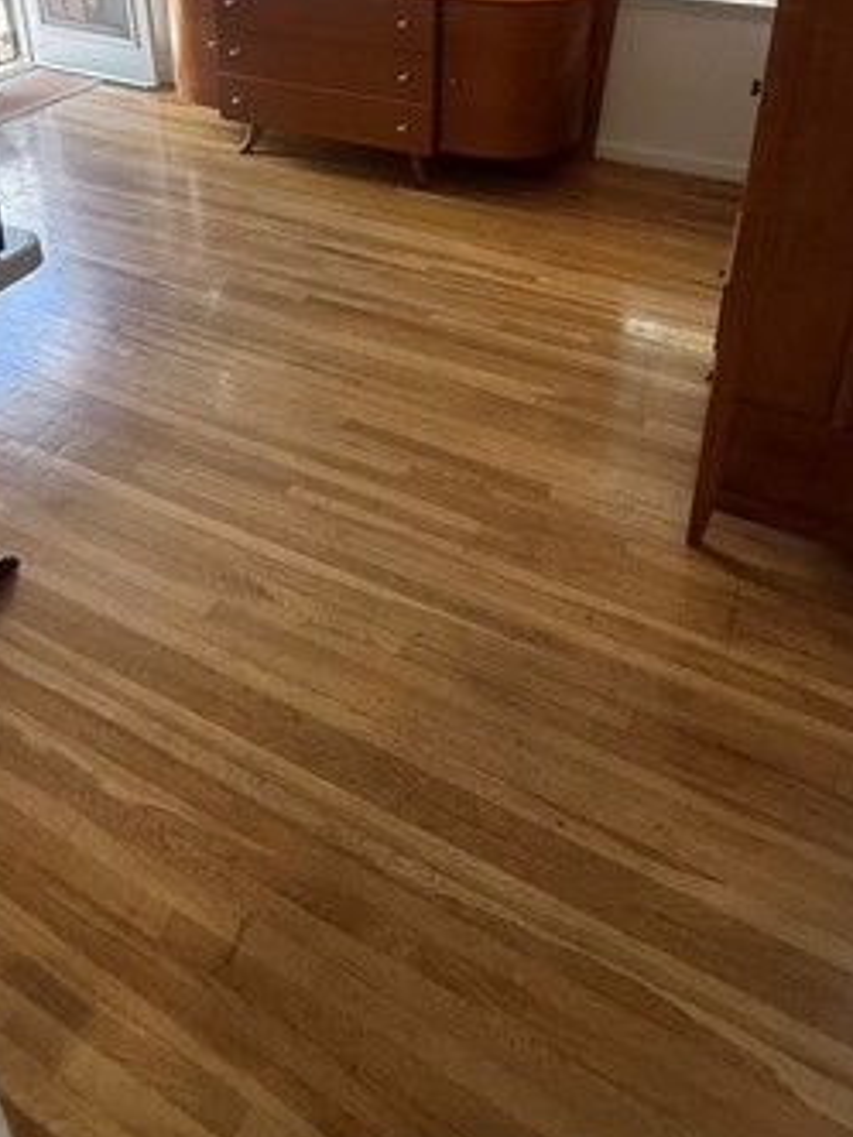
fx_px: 887
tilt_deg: -22.5
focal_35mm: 27
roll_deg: +0.0
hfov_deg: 51.4
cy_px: 134
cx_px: 421
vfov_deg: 57.1
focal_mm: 2.22
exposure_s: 1/94
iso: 320
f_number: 2.2
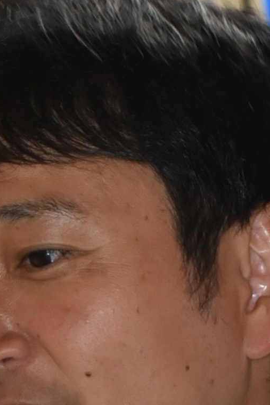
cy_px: 314
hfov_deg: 9.8
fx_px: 1574
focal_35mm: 140
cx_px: 124
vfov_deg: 14.6
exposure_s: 1/200
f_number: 7.1
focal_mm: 65
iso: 500
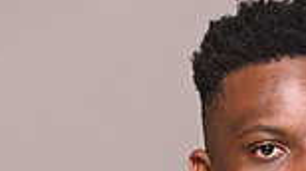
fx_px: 3839
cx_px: 324
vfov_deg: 2.5
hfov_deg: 4.6
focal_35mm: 474
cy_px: 495
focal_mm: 120
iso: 250
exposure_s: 1/200
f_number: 4
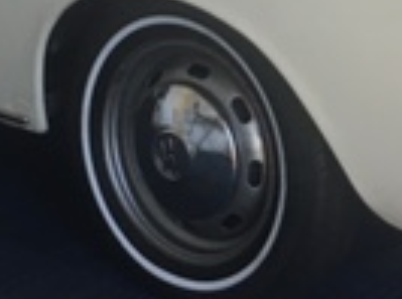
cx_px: 190
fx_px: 1621
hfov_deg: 14.1
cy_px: -39
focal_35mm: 140
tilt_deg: -13.0
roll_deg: +1.4
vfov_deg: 10.4
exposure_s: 1/33
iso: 25
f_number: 2.2
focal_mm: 4.15
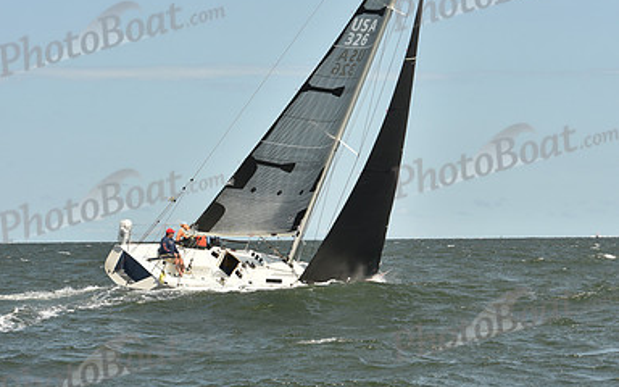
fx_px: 2210
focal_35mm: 131
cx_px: 309
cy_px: 97
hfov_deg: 15.9
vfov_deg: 10.0
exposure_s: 1/800
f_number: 9
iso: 250
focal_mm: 85
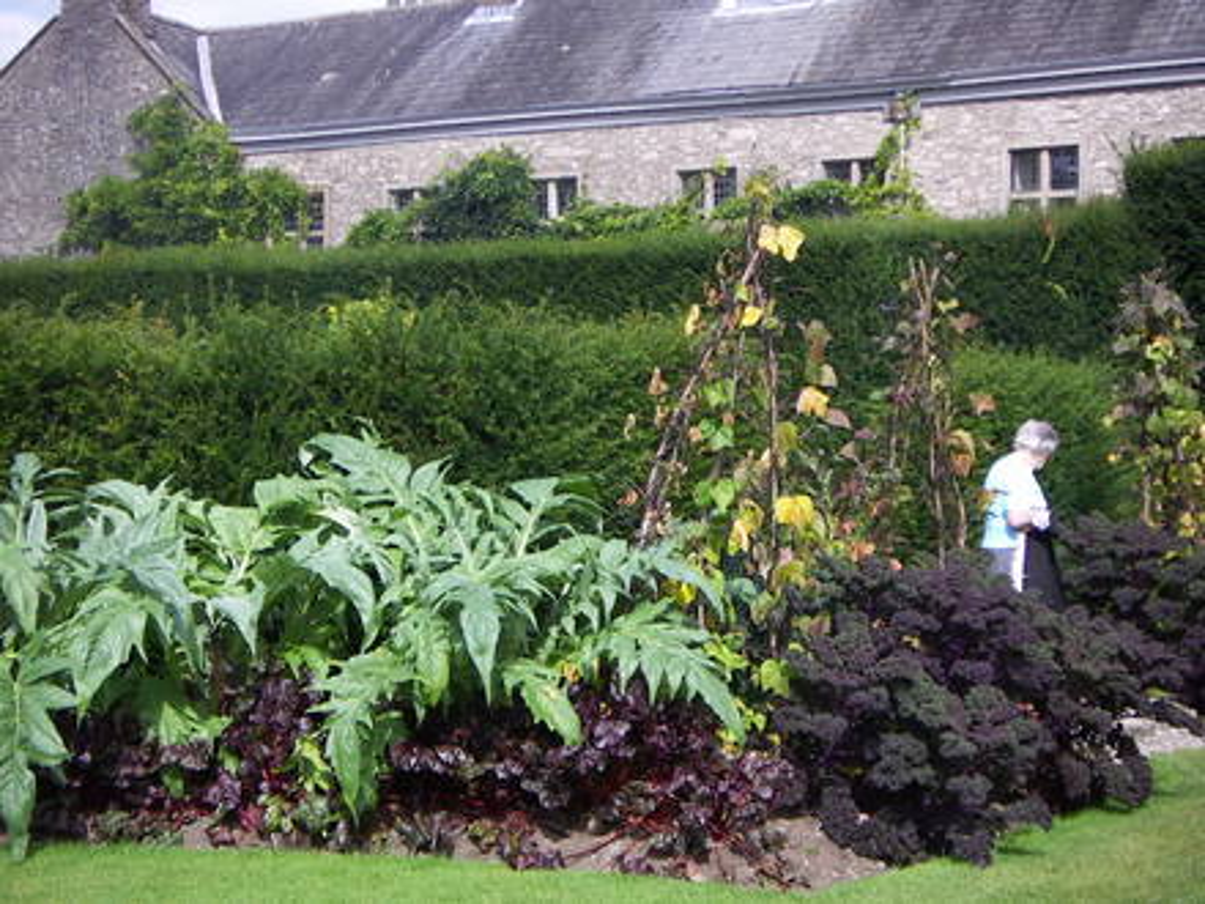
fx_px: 2506
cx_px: 602
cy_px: 452
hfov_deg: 27.0
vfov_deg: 20.4
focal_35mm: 72
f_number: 3.2
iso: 50
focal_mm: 9.5
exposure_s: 1/320
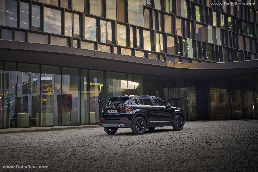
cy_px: 86
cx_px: 129
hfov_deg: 46.4
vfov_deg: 31.9
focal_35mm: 42
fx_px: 301
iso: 100
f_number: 10
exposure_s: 1/2.5
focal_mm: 42
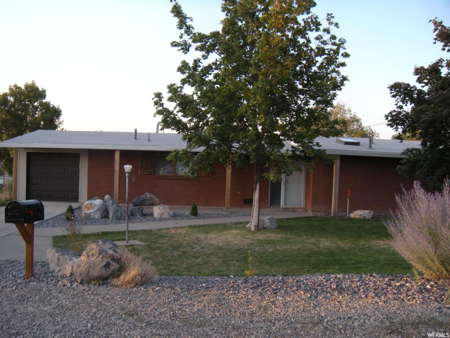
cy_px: 169
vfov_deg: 40.7
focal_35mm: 35
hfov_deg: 52.6
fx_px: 455
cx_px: 225
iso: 64
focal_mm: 5.9
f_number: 3.8
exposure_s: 1/64.6
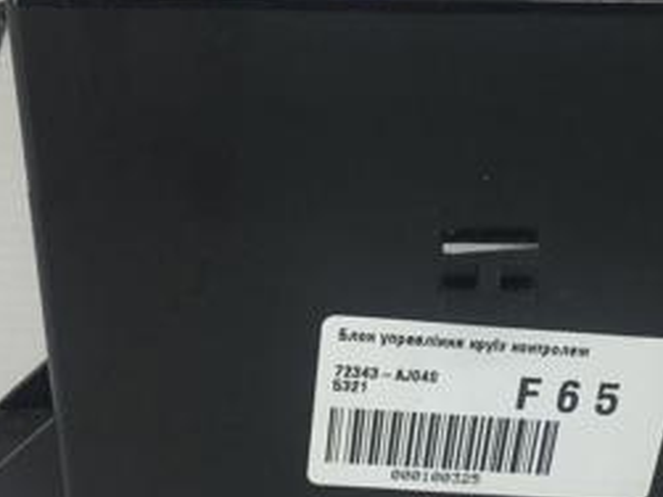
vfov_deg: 19.9
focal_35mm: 74
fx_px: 1417
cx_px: 454
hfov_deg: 26.2
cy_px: 307
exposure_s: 1/50
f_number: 2.2
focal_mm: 4.15
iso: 32
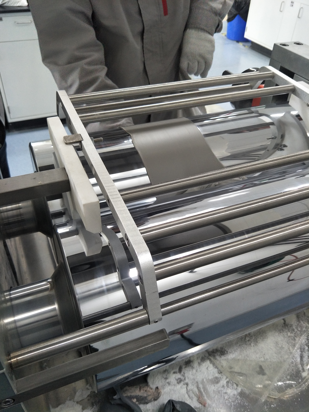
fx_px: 286
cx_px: 154
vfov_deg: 71.6
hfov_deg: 56.8
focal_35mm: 24
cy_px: 206
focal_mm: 4.1
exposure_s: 1/33
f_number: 1.7
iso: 232
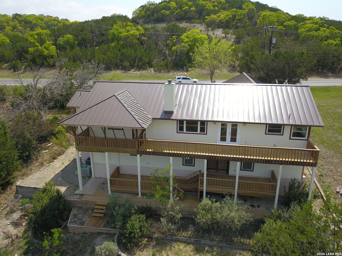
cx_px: 171
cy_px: 128
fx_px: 257
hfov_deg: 67.3
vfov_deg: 53.1
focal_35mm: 26
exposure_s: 1/1131
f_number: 2.2
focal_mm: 4.73
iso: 100
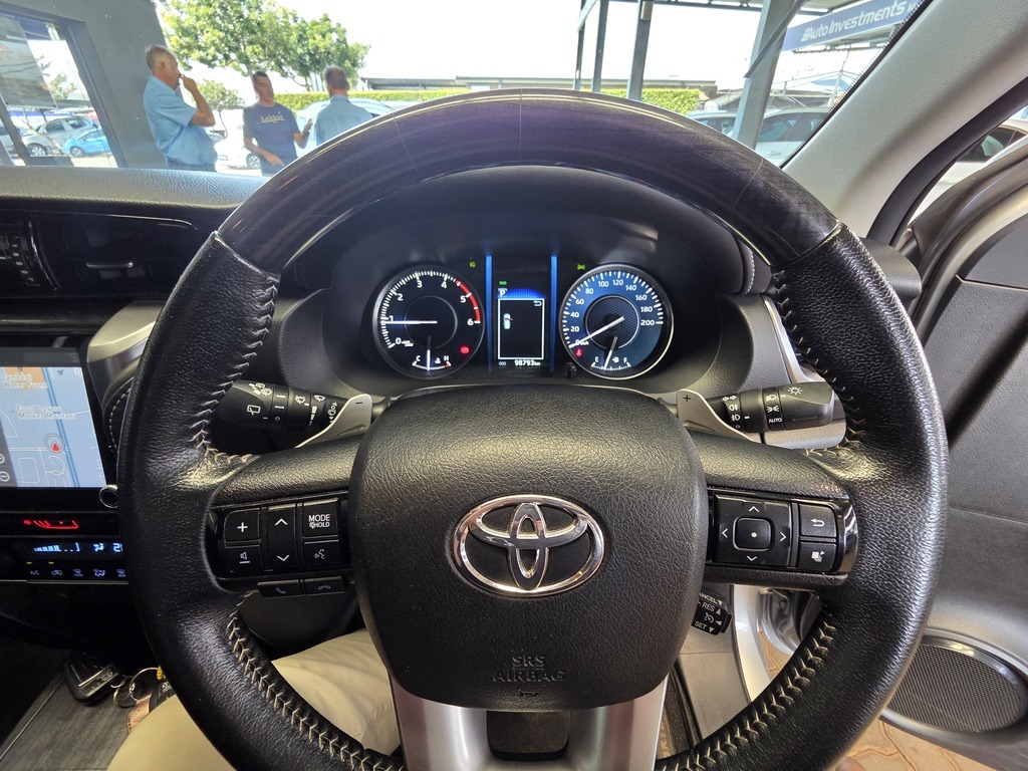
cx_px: 514
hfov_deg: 106.2
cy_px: 386
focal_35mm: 13
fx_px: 386
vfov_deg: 89.9
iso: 200
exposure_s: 1/50
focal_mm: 2.2
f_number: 2.2
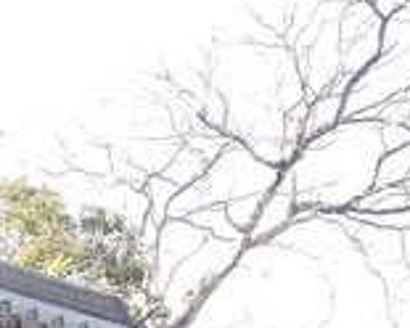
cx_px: -360
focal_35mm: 101
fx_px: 1226
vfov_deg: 14.0
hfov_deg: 15.8
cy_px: 542
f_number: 1.94
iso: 28
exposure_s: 1/114
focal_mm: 3.45
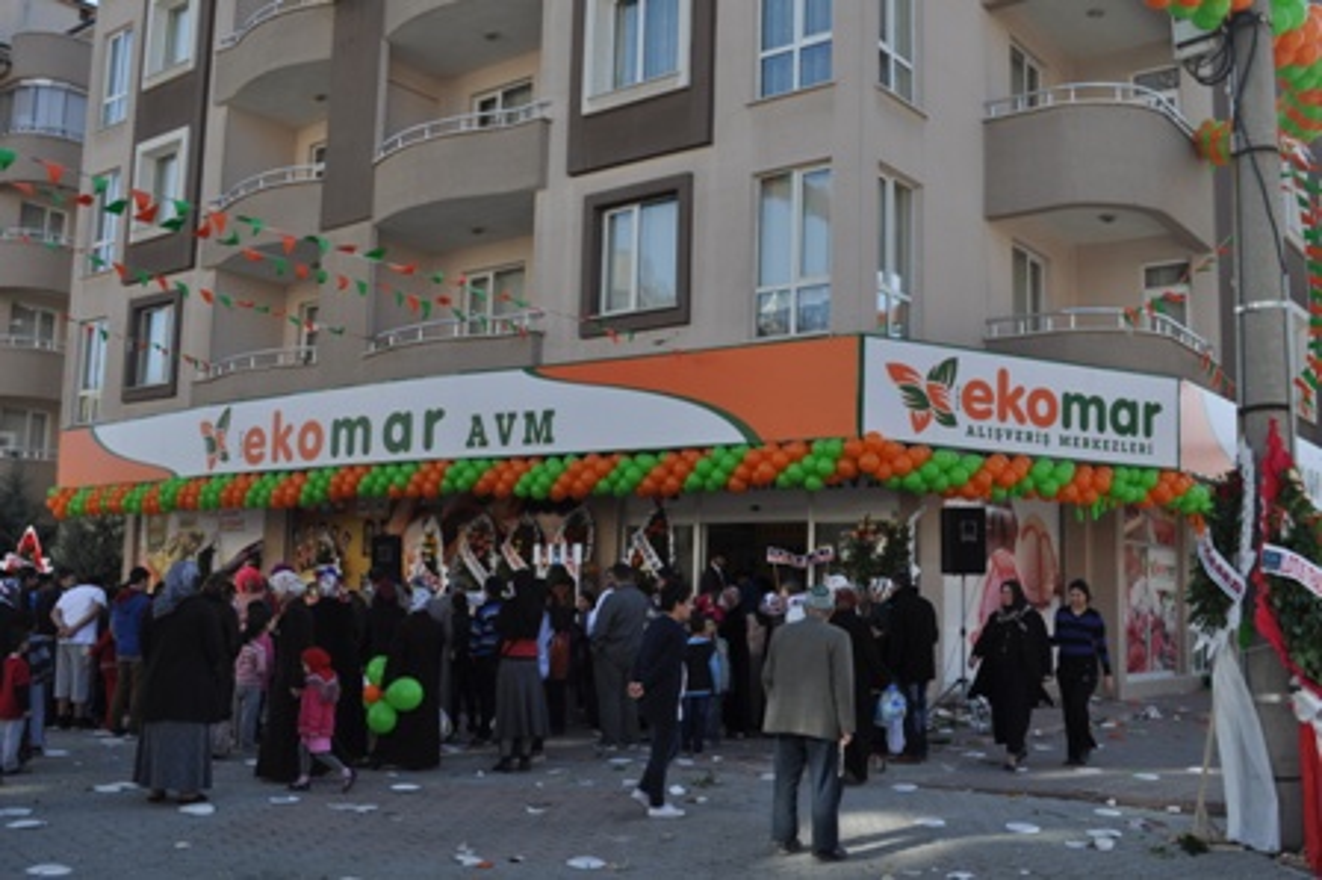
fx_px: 1321
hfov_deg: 53.2
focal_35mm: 36
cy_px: 440
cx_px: 661
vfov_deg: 36.8
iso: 200
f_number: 8
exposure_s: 1/250
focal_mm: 24
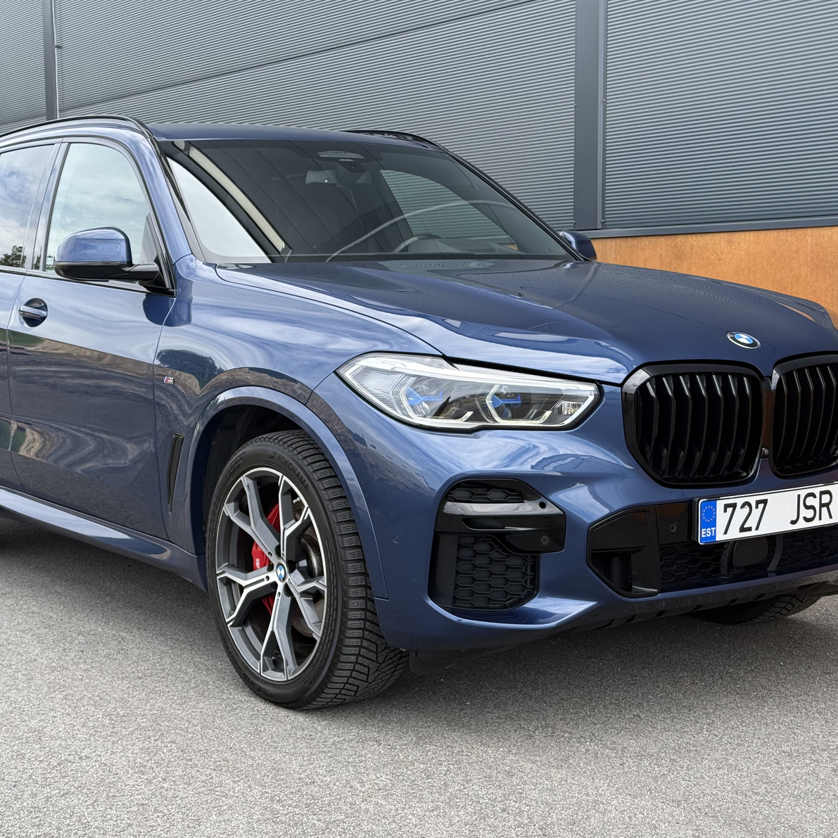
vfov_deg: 30.0
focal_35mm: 57
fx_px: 1561
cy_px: 421
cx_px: 382
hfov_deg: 30.0
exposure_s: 1/1055
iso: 100
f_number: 1.78
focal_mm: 6.76
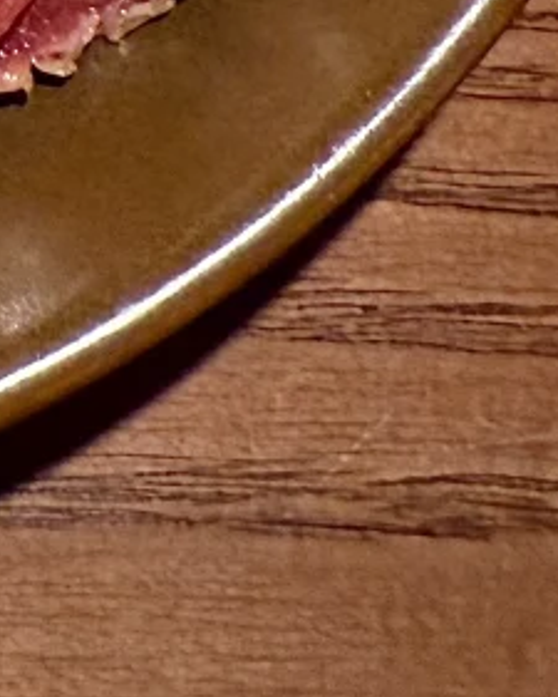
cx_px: -556
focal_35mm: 120
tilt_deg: -63.2
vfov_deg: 12.1
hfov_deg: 11.6
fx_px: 2476
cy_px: -1081
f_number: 2.2
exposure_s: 1/99
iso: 125
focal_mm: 2.22
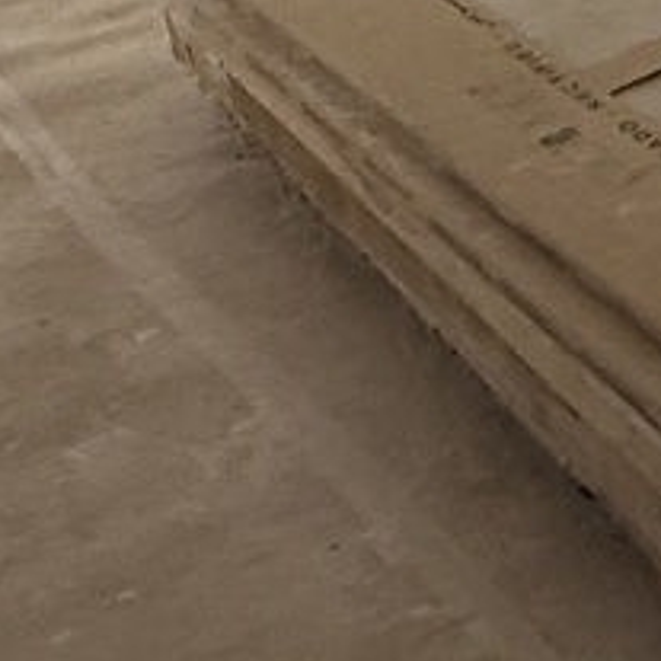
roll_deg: +0.8
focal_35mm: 115
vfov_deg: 11.4
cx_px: 530
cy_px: -1102
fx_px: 2484
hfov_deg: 15.1
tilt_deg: +0.2
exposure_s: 1/349
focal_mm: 2.22
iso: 50
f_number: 2.2
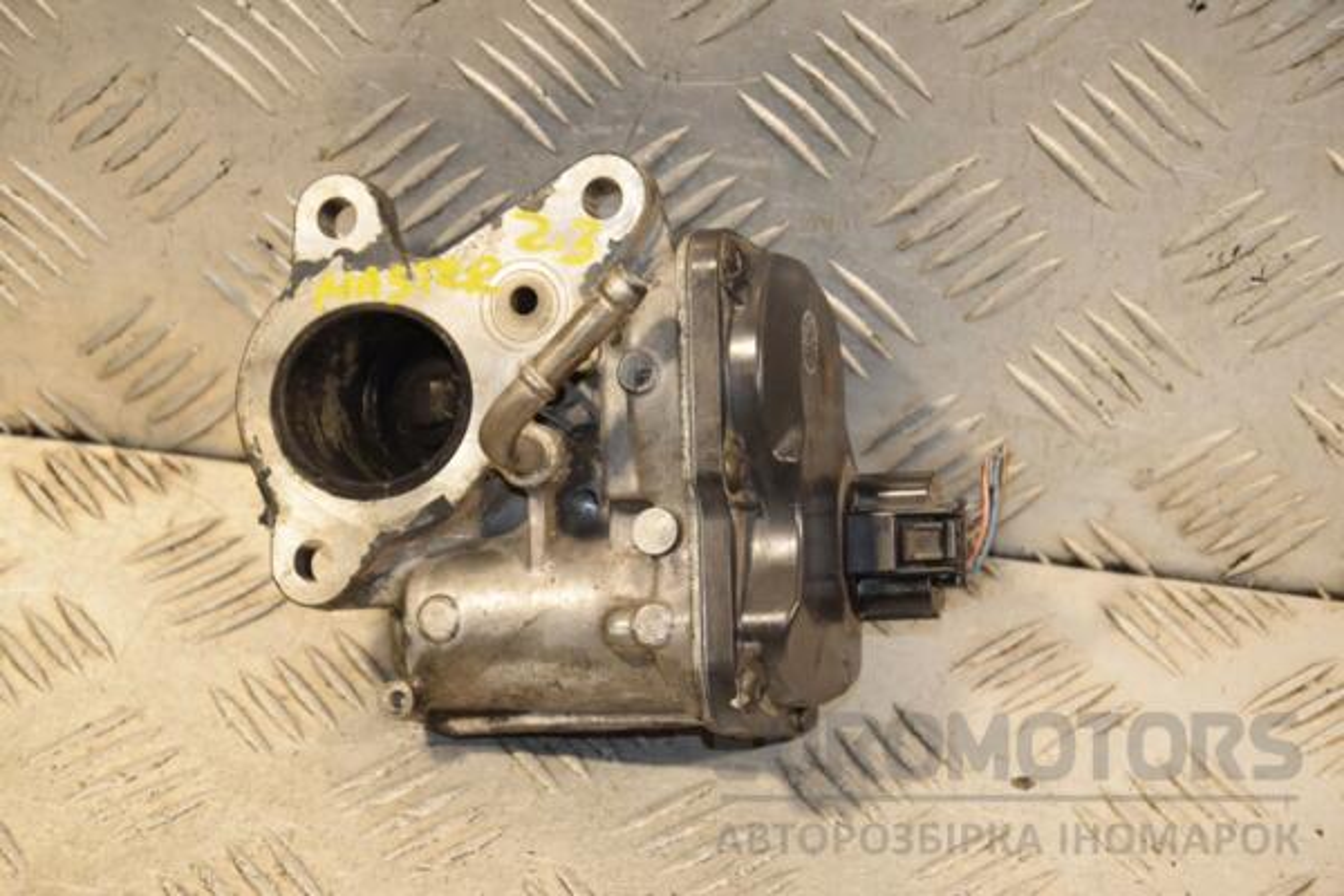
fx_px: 4200
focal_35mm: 112
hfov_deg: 18.2
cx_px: 672
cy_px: 448
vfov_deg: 12.2
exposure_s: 1/200
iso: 800
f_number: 6.3
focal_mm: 75
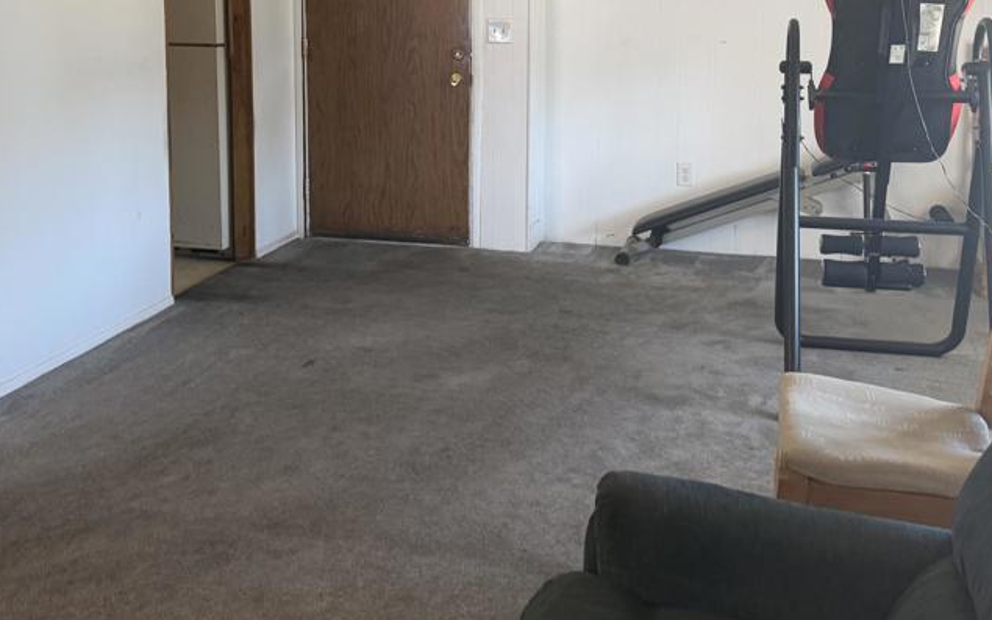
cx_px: 464
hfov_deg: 48.2
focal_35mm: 41
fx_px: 1109
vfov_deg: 30.4
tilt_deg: -6.2
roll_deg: +1.0
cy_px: 112
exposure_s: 1/60
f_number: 1.78
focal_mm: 6.76
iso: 250
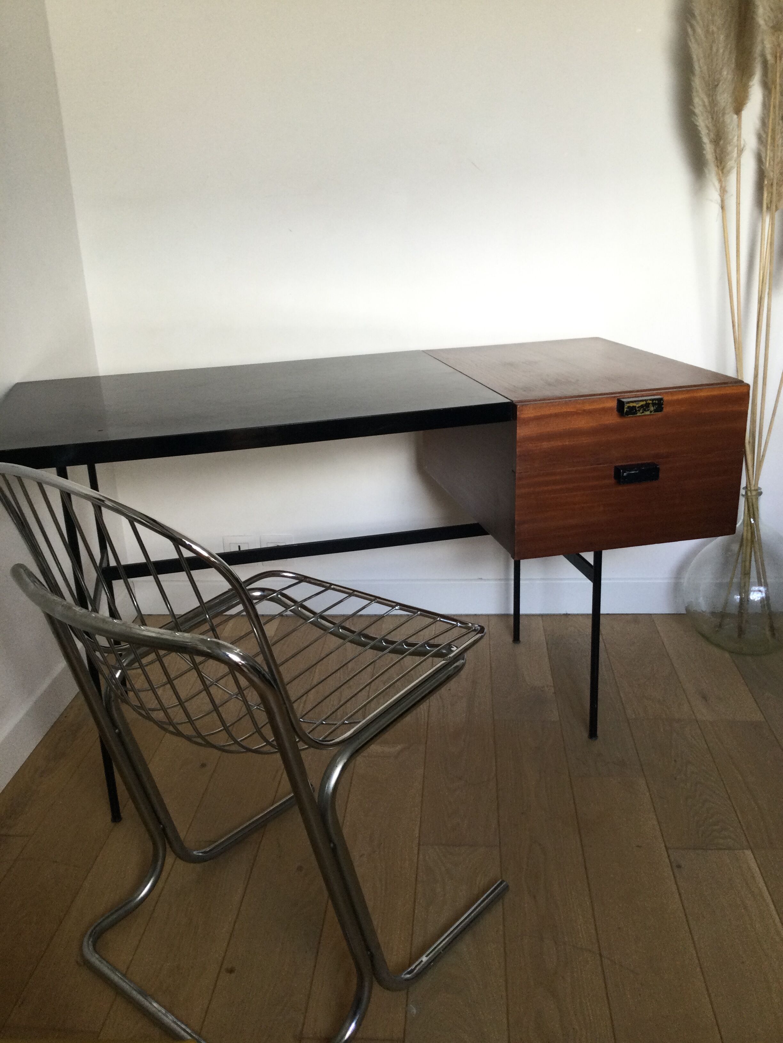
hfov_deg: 45.4
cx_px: 392
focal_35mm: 31
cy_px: 522
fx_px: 935
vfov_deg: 58.4
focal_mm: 3.3
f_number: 2.4
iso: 64
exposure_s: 1/33
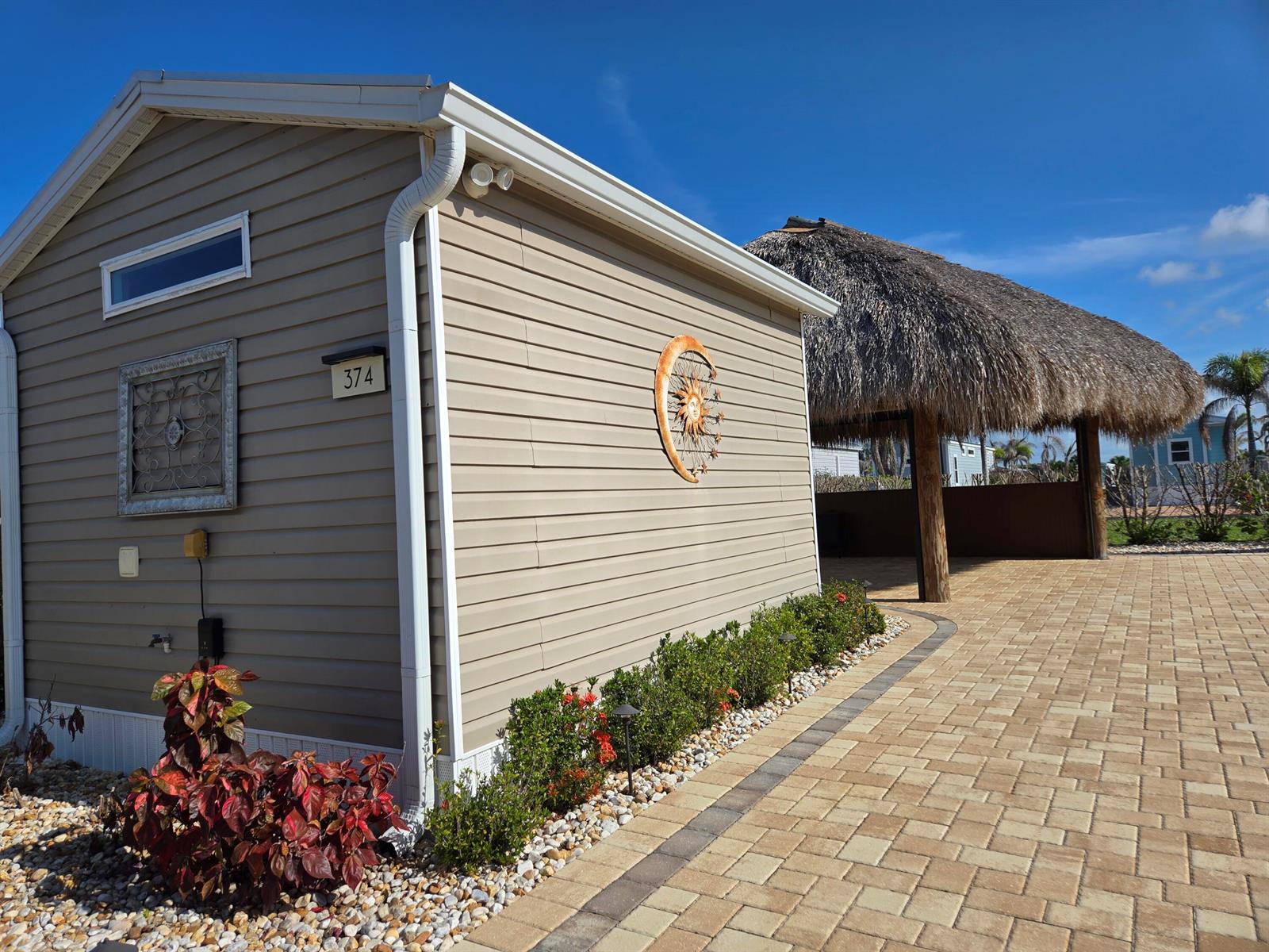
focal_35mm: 23
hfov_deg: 73.9
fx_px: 843
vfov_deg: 58.9
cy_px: 476
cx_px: 634
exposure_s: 1/3001
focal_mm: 5.4
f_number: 1.8
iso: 25
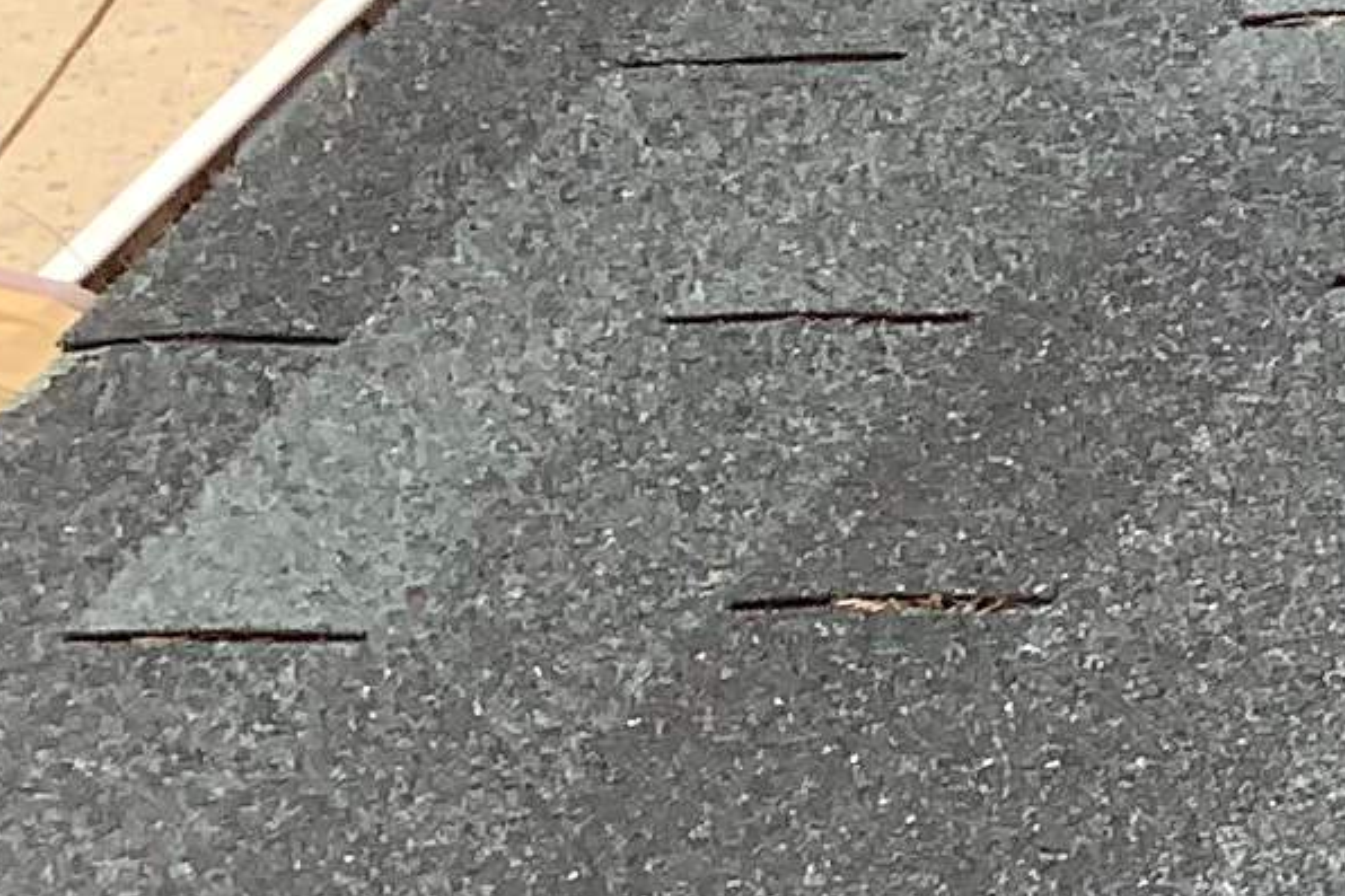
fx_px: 7619
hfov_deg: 8.1
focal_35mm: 204
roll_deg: -13.7
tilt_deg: -37.1
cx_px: 4480
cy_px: -332
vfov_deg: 6.7
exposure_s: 1/709
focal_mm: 3
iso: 16
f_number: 1.8
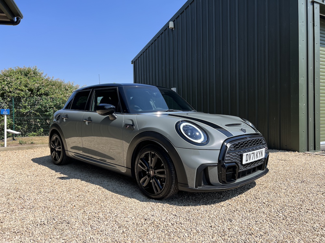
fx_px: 244
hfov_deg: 67.3
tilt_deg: -1.3
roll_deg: +1.8
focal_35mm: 26
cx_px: 162
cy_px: 122
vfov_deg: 53.1
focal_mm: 5.7
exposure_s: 1/3165
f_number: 1.5
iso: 50
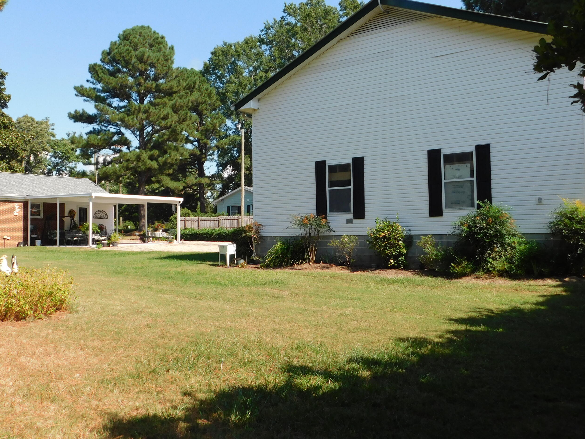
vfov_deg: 39.6
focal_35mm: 36
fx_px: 608
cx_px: 271
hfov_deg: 51.3
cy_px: 199
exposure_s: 1/800
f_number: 3.2
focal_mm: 5.3
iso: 125
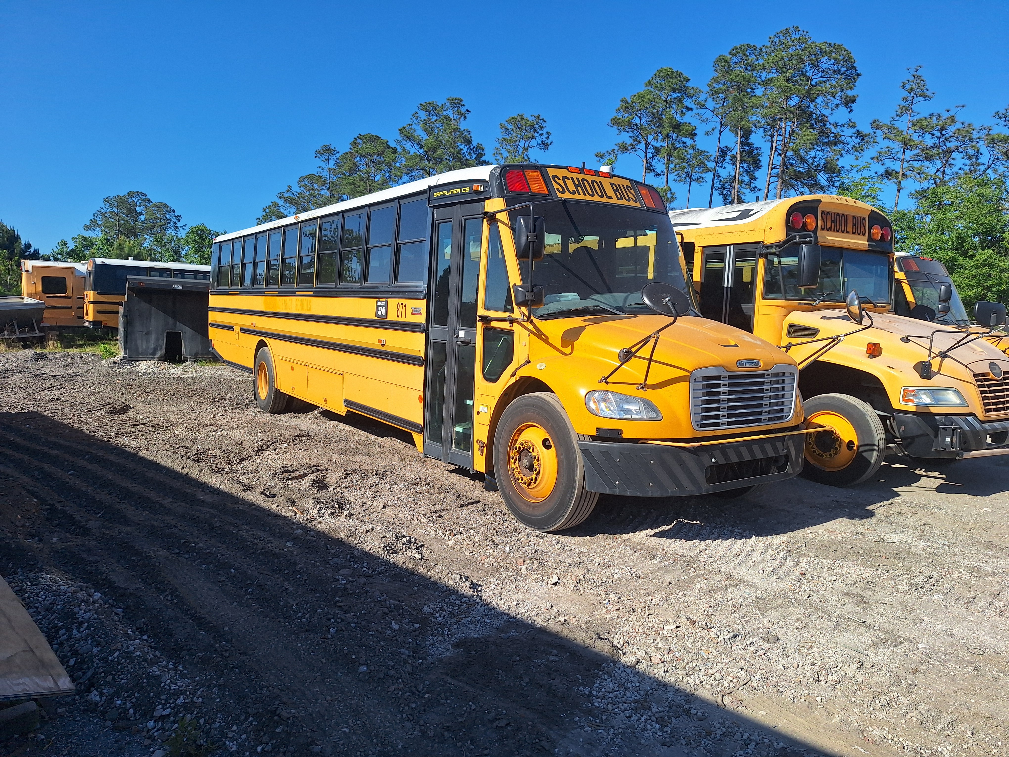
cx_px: 504
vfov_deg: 58.9
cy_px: 378
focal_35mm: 23
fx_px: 670
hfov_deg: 73.9
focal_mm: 5.54
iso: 40
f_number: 1.8
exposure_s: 1/3802
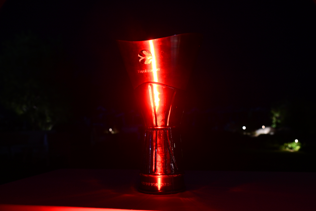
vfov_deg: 32.6
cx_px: 158
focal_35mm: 41
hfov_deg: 47.4
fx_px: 360
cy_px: 106
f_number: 4
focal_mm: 41
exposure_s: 1/10
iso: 1600
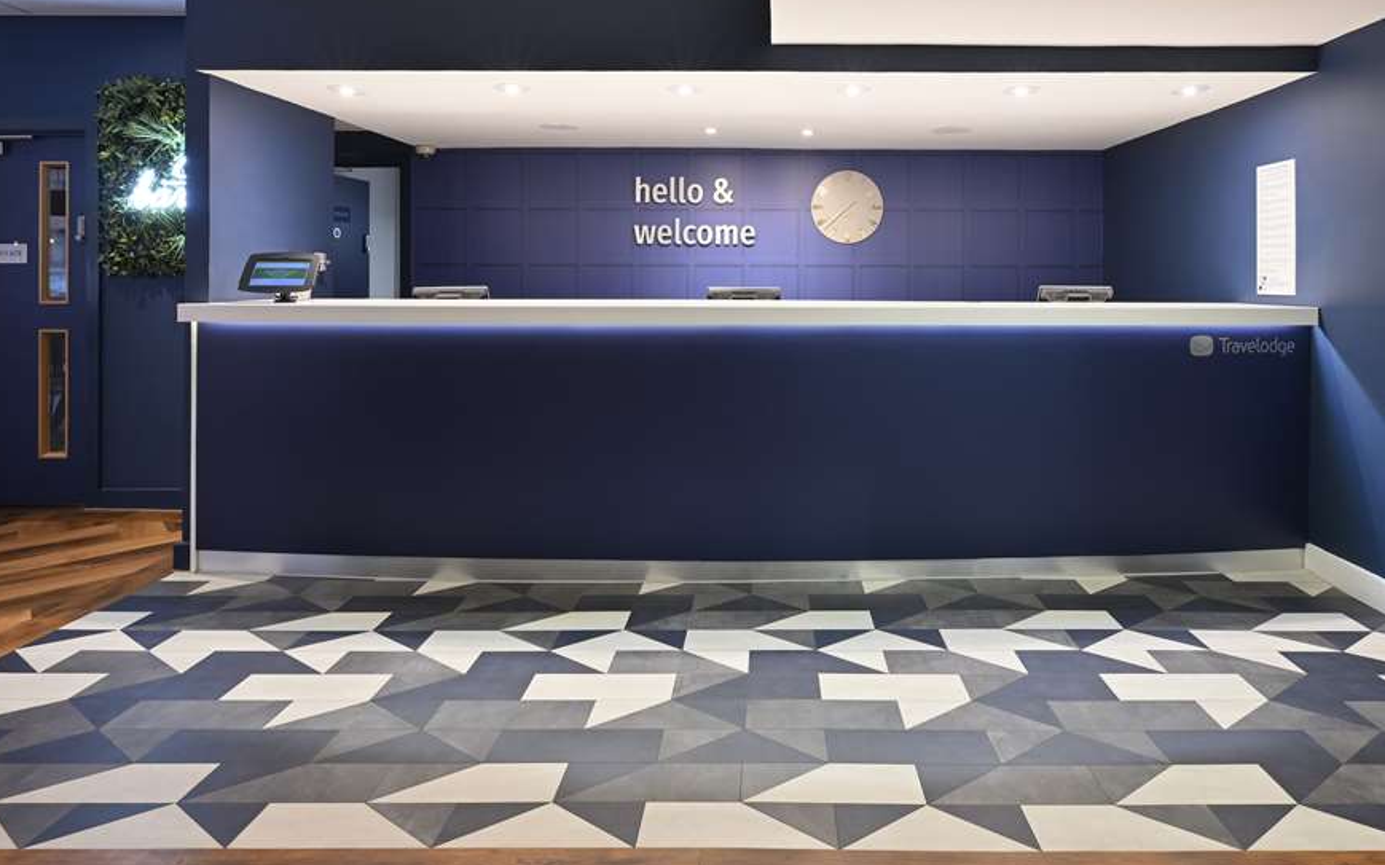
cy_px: 347
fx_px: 702
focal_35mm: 19
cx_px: 772
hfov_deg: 88.8
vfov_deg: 62.8
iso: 320
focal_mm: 15.5
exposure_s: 1/10
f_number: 11
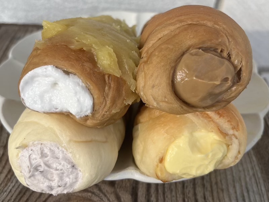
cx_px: 134
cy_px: 101
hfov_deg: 67.3
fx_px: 202
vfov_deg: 53.1
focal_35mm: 26
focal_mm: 5.1
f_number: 1.6
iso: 50
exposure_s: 1/804
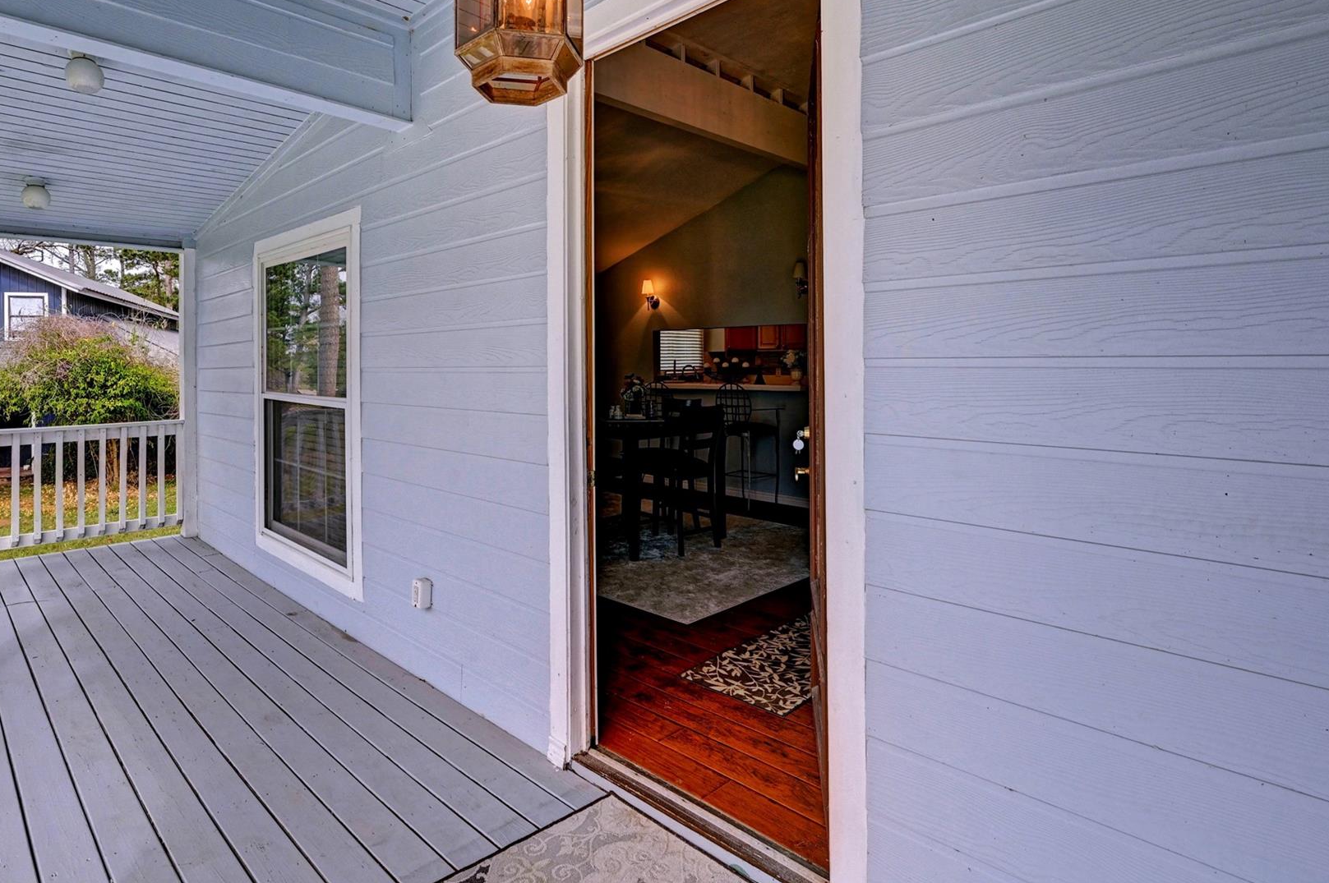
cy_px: 366
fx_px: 724
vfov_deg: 62.4
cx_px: 546
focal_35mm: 20
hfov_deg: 84.3
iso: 400
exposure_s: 1/200
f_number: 8
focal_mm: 15.5
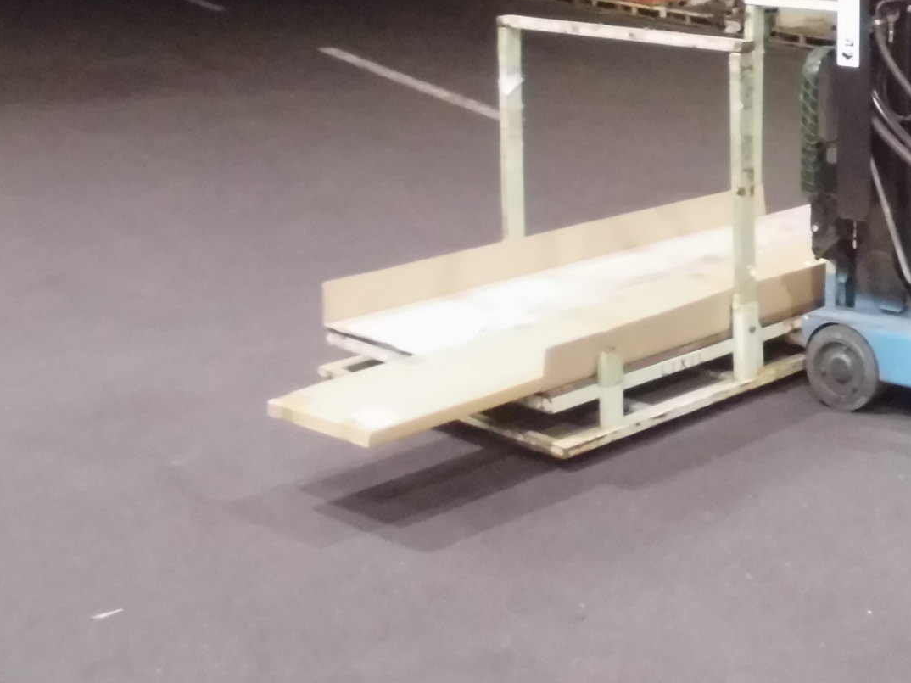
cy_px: -30
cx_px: 942
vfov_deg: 22.6
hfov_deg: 28.9
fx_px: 1631
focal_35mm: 62
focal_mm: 4.6
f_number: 3.5
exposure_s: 1/10
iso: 800
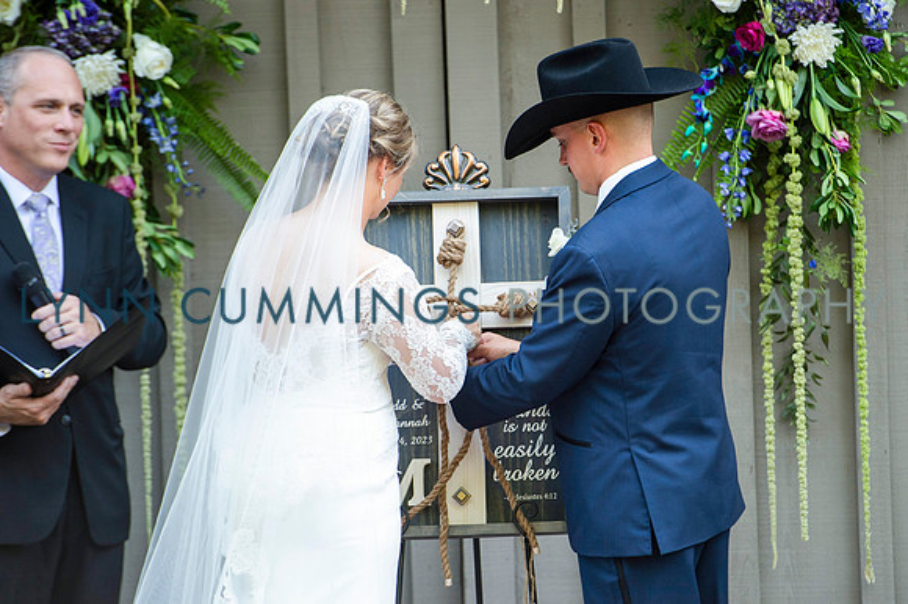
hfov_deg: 8.0
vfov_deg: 5.3
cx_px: 578
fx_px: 6490
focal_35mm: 257
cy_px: 351
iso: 400
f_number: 3.5
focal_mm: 200
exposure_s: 1/250
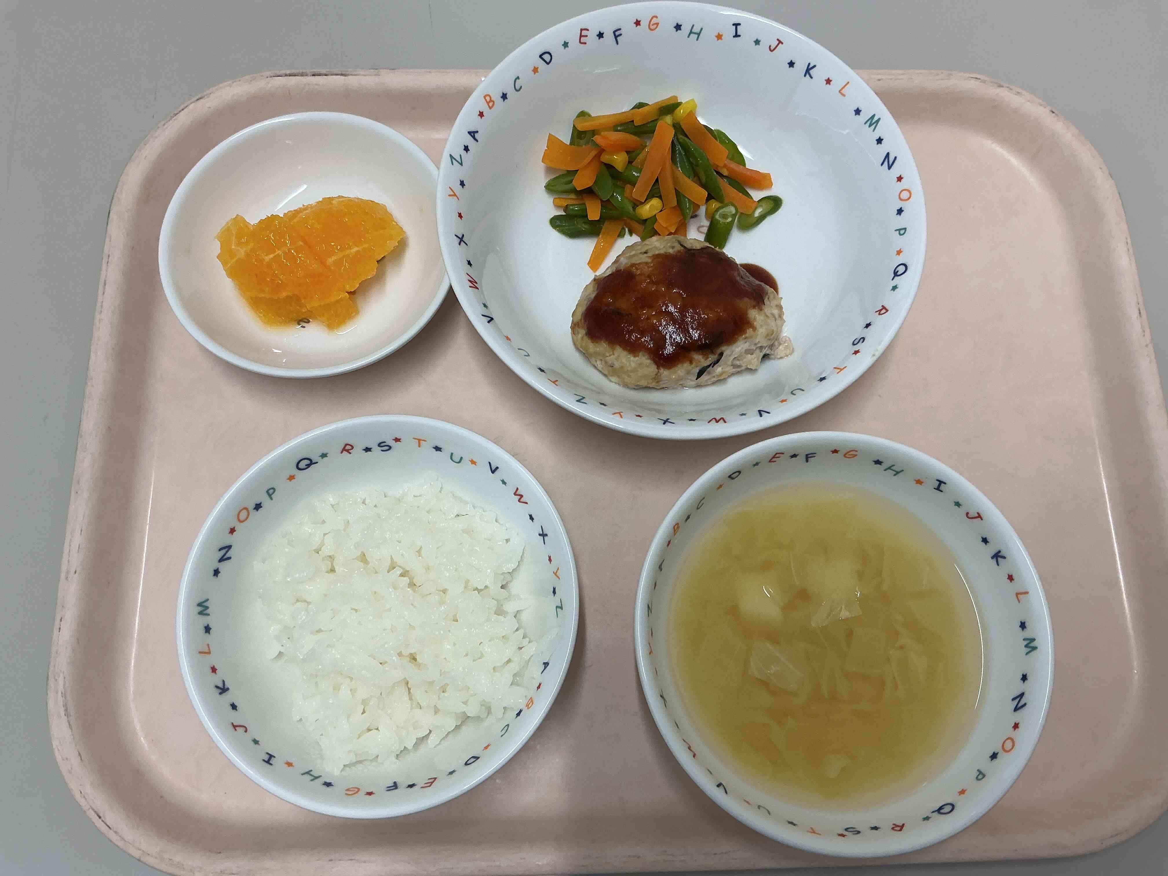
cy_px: 438
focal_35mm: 29
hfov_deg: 61.7
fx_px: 979
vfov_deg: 48.2
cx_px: 584
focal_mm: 3
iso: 50
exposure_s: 1/120
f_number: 1.8
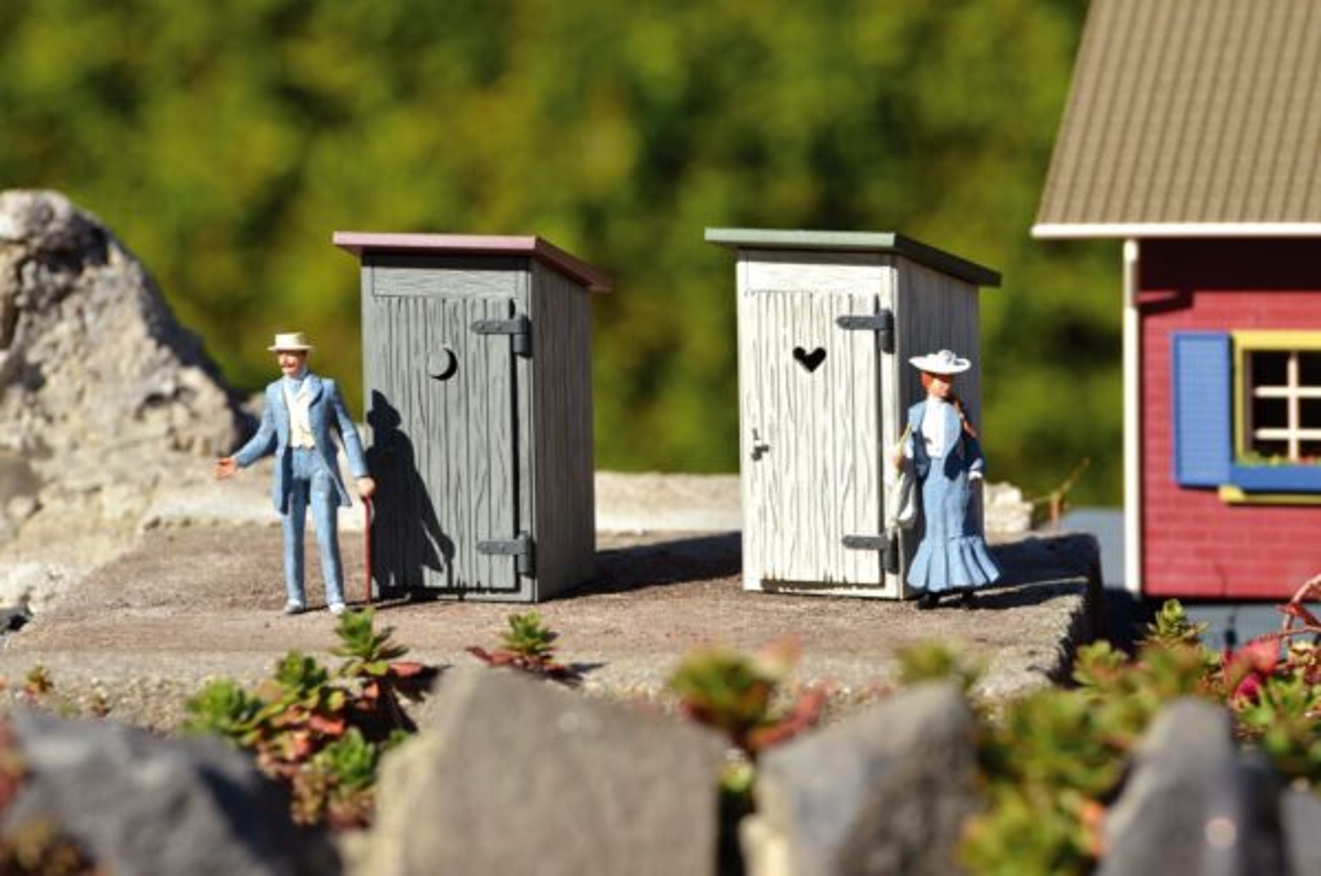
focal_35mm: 188
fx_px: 6869
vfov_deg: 7.3
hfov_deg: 11.0
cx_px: 660
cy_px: 438
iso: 160
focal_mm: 125
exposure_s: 1/800
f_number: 6.3
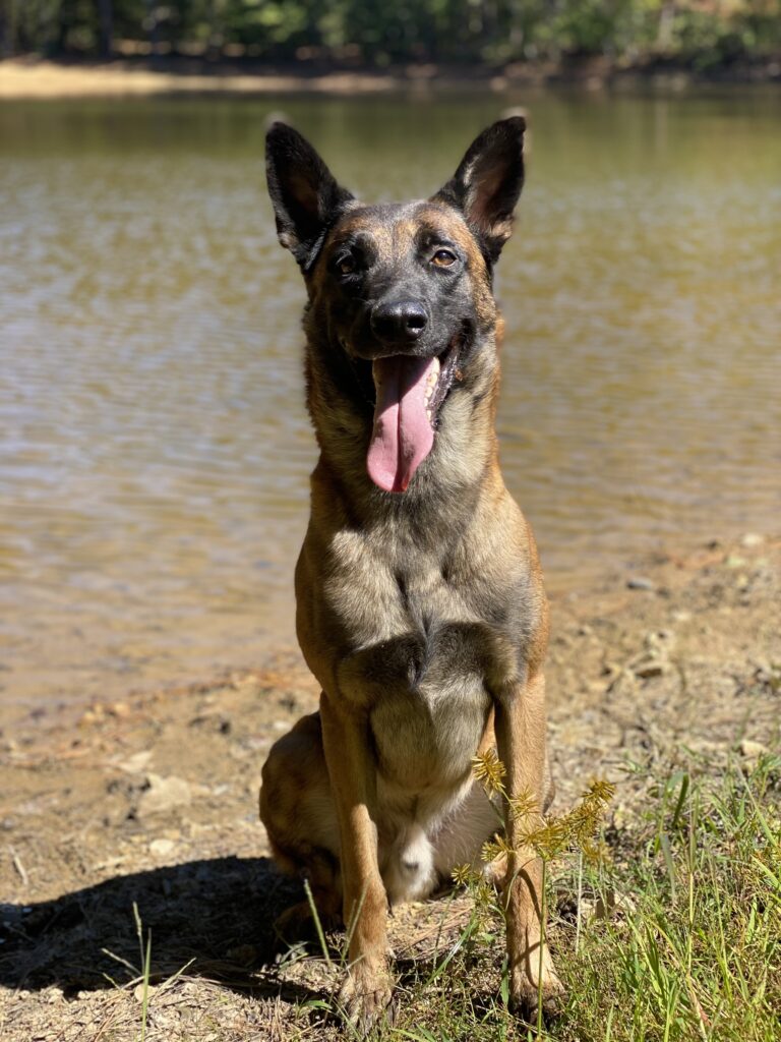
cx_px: 390
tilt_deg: -15.1
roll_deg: +0.1
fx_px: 1564
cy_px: 521
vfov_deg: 36.8
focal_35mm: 52
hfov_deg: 28.0
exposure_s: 1/727
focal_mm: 6
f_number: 2
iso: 20
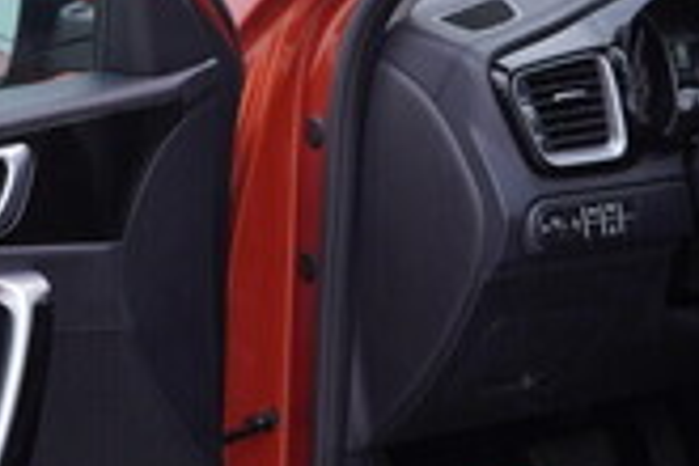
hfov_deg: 17.0
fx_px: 2330
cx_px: 203
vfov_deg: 11.4
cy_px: 320
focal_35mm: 120
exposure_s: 1/50
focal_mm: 24
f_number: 3.2
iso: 125
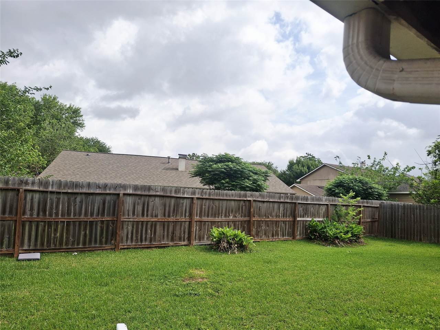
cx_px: 220
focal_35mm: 25
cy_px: 165
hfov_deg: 69.4
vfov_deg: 54.9
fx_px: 318
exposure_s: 1/3333
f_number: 1.8
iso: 32
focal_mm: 4.69
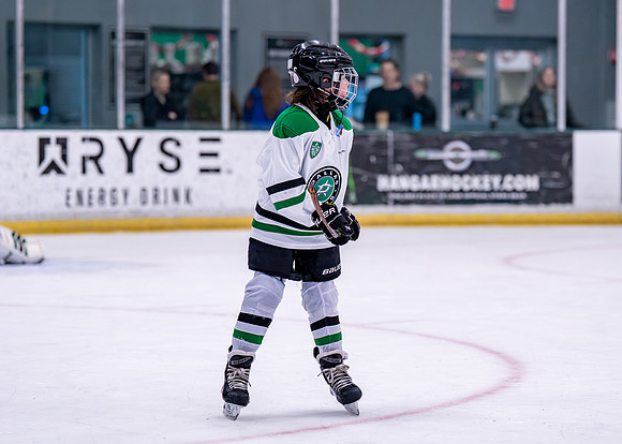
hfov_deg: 12.6
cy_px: 230
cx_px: 343
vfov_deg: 9.0
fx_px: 2810
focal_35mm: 159
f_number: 2.8
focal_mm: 113
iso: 2500
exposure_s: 1/1250
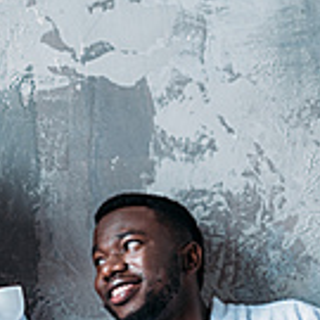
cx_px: -17
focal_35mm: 158
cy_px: 356
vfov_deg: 10.9
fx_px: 1652
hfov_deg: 10.9
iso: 500
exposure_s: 1/160
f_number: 1.8
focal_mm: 50
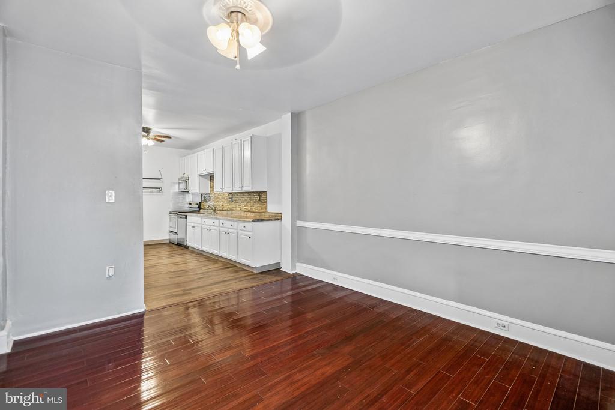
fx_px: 273
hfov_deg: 96.7
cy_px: 205
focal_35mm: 16
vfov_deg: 73.8
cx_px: 308
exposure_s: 1/3.33
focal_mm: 16
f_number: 4
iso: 250
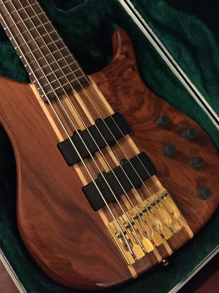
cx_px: 81
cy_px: 119
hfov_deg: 36.6
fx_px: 329
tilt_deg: -68.1
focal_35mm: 39
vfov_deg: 47.6
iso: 500
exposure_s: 1/15
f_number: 2.2
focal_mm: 4.15
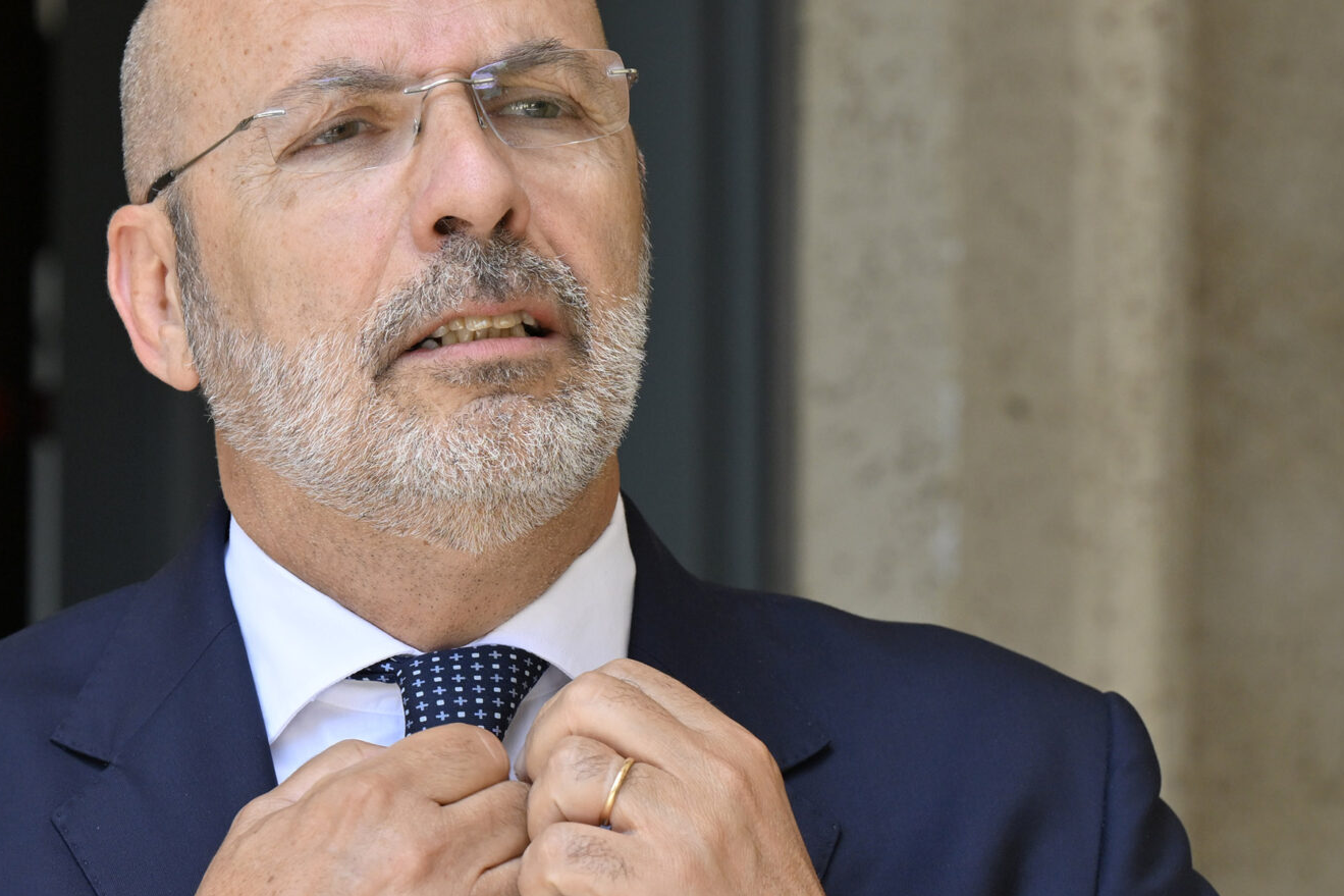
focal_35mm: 165
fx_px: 6159
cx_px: 557
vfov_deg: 8.3
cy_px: 609
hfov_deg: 12.4
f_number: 5
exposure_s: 1/400
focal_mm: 85
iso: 400
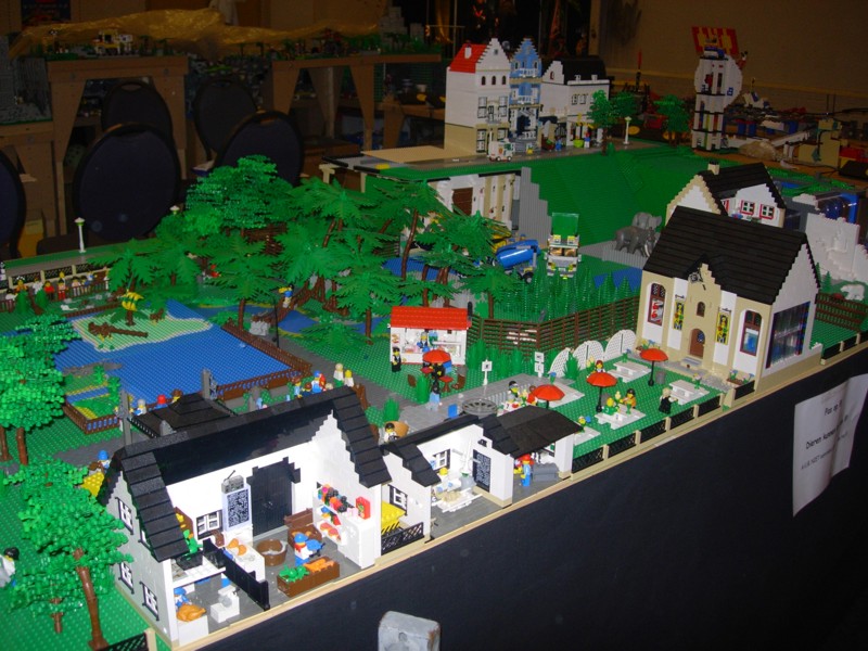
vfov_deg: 37.7
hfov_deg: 49.0
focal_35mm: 38
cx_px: 434
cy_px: 326
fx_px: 953
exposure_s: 1/64
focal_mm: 7.8
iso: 79
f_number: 2.8
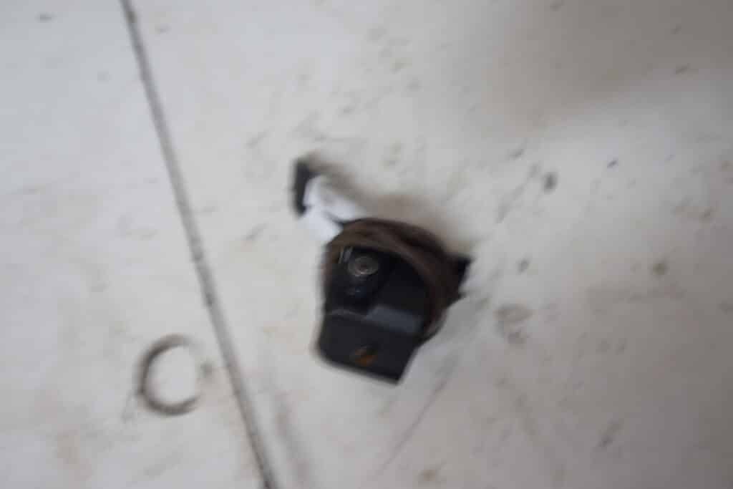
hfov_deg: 67.4
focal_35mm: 27
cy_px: 244
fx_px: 550
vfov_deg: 47.9
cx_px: 366
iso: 100
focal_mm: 18
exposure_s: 1/3
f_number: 5
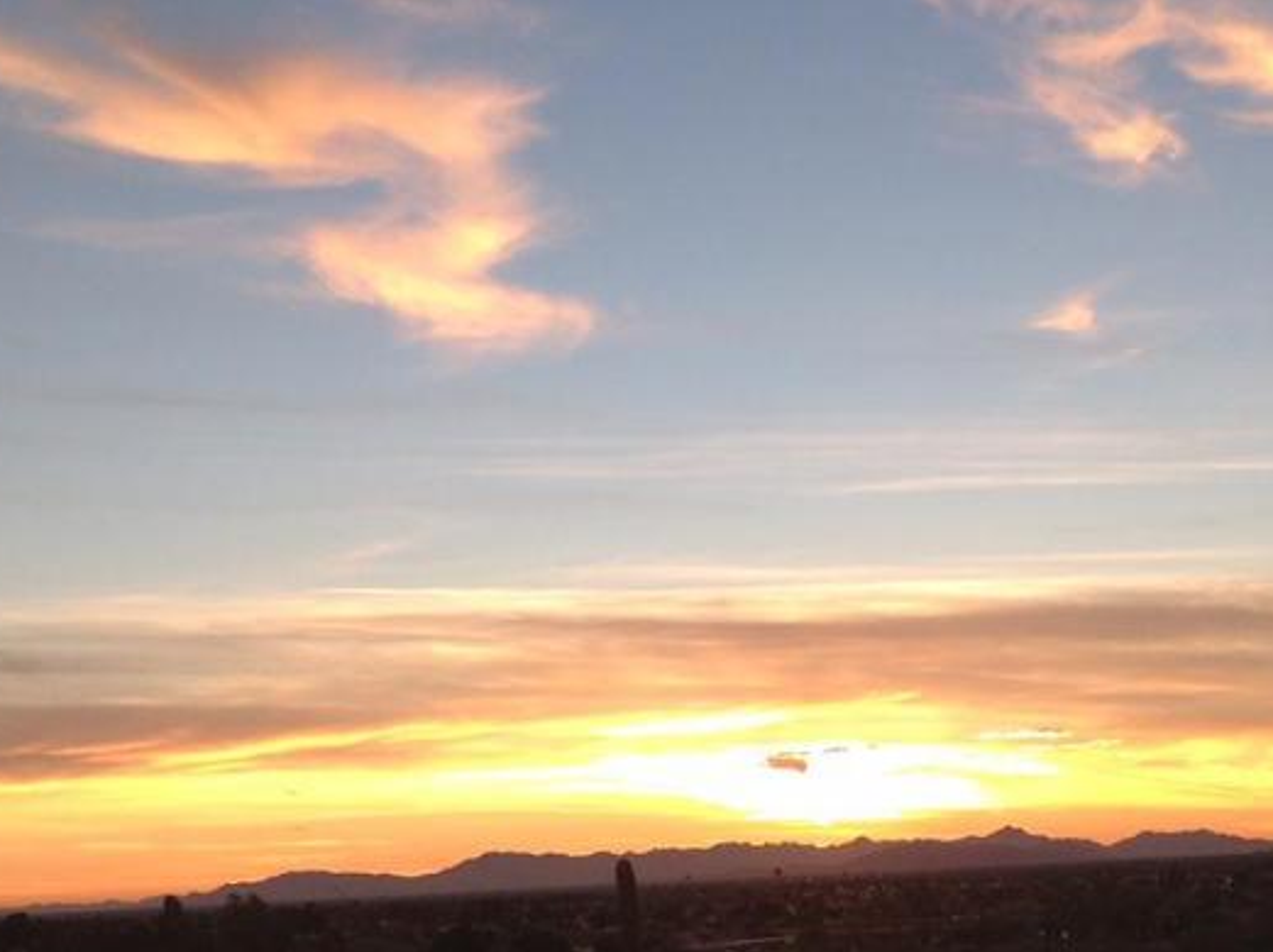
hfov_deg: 28.1
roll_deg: +1.6
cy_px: 818
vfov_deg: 20.9
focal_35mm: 69
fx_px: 2536
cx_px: 789
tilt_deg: +0.0
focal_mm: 4.28
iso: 50
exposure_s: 1/244
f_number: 2.4
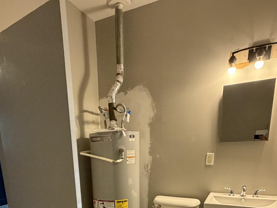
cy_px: 212
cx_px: 113
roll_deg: +3.5
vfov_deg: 40.5
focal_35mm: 30
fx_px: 240
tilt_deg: -15.9
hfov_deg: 59.5
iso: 400
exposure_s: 1/60
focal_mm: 2.22
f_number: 2.2
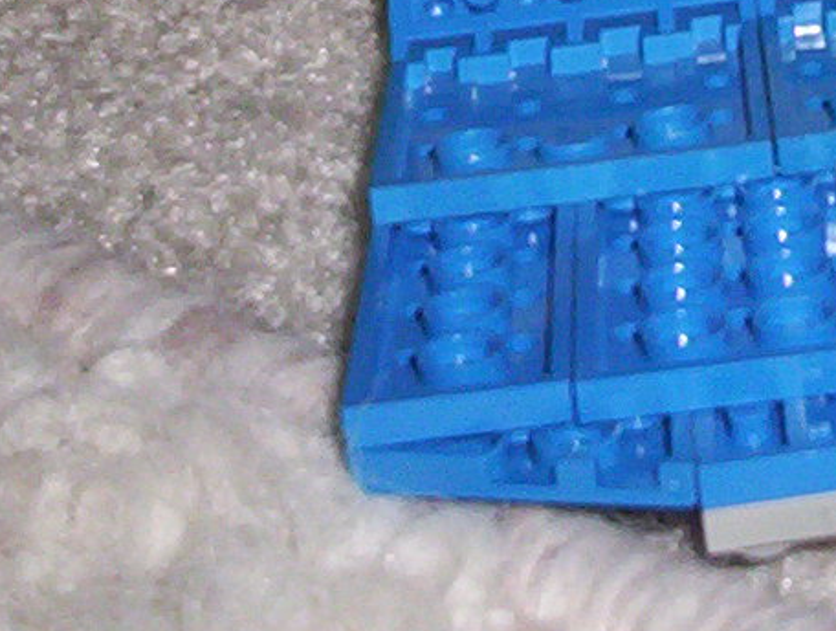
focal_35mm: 136
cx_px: 1040
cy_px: -393
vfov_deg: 10.5
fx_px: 3291
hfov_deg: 14.0
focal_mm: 4.99
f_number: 4.5
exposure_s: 1/60
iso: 140
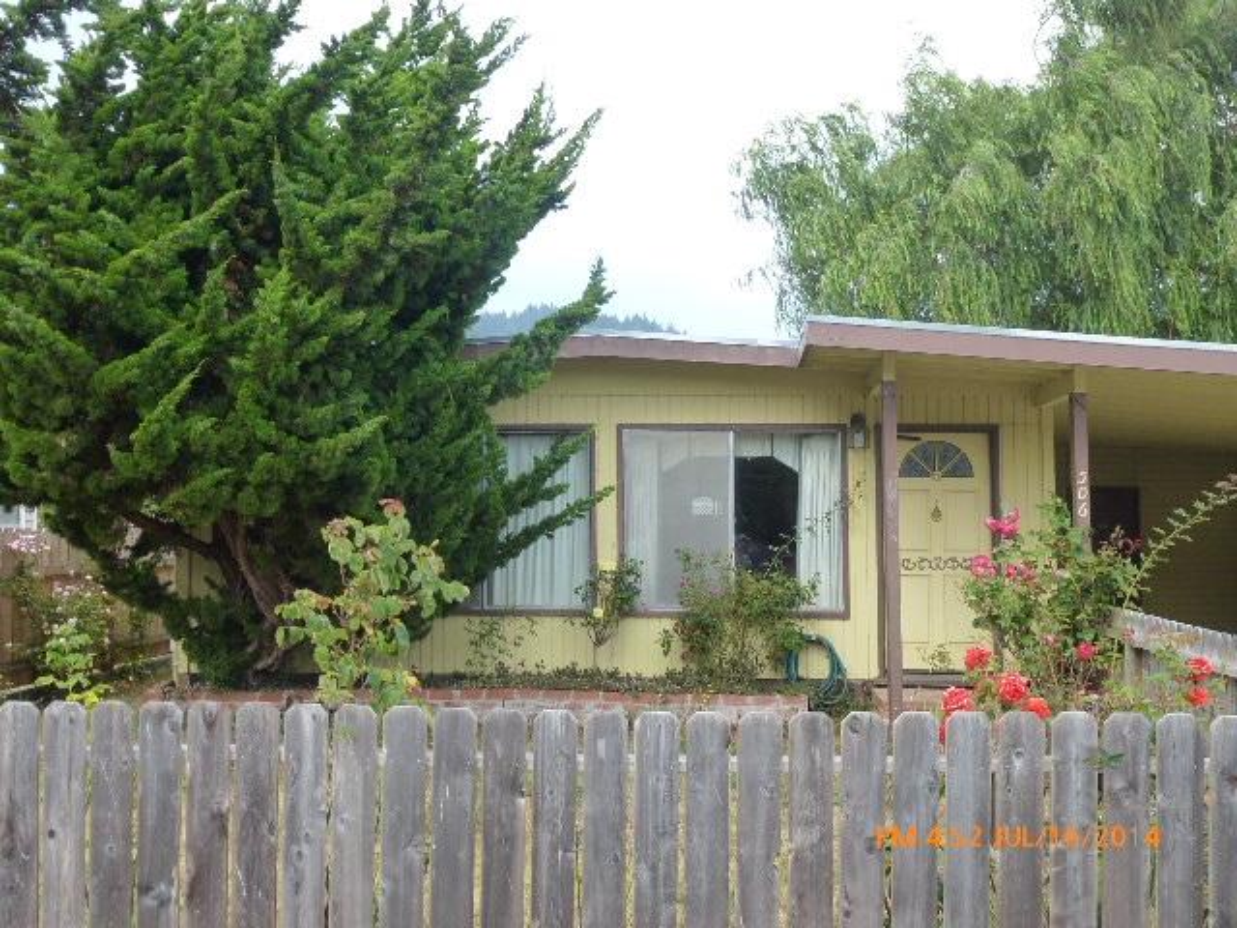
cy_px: 464
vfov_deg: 36.8
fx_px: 1394
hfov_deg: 47.9
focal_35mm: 39
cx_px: 618
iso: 160
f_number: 3.8
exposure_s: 1/160
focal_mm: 6.8
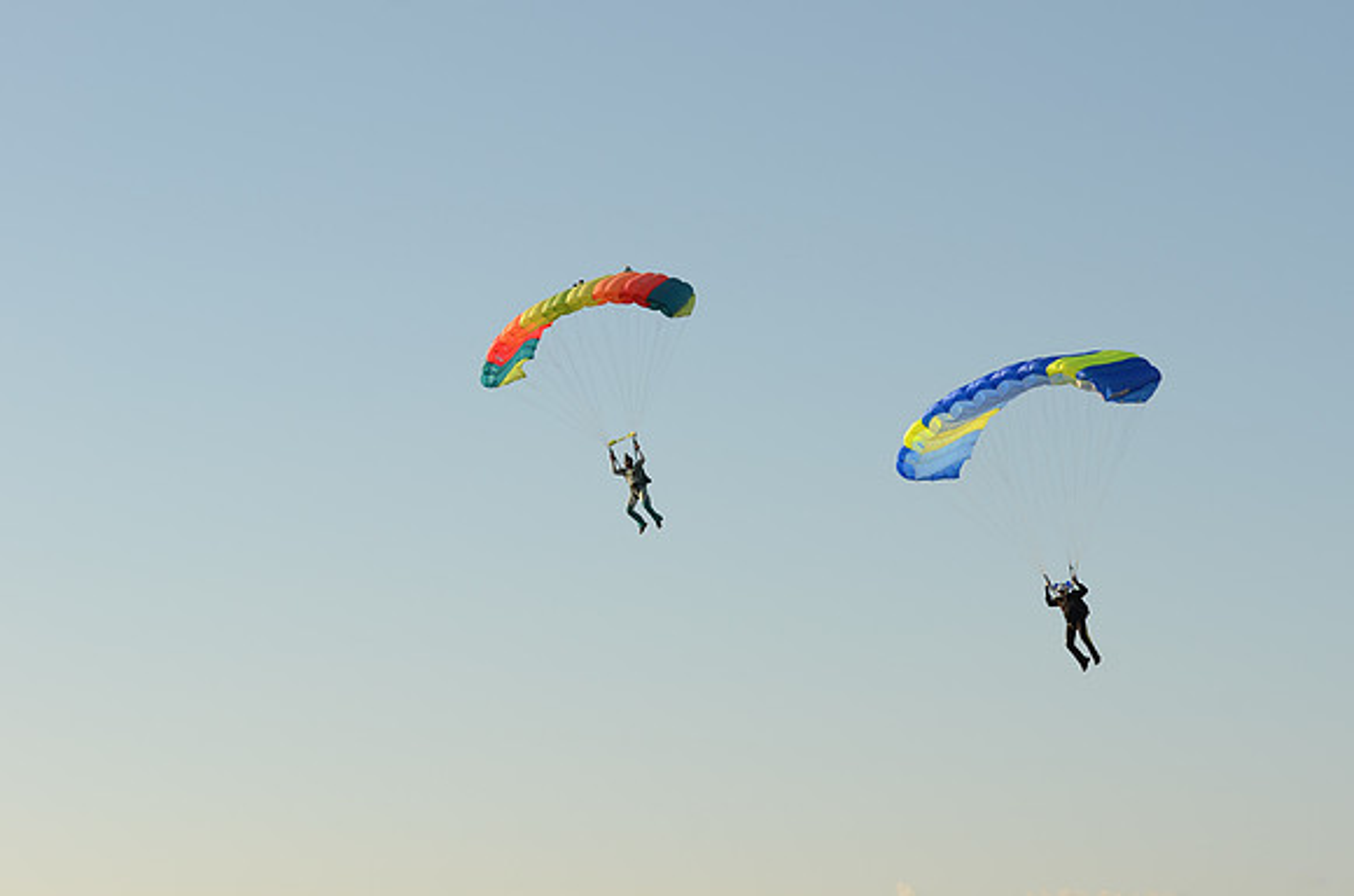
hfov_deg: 19.5
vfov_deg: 13.0
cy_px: 448
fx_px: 3940
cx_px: 677
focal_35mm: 105
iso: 100
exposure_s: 1/500
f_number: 5.6
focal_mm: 70
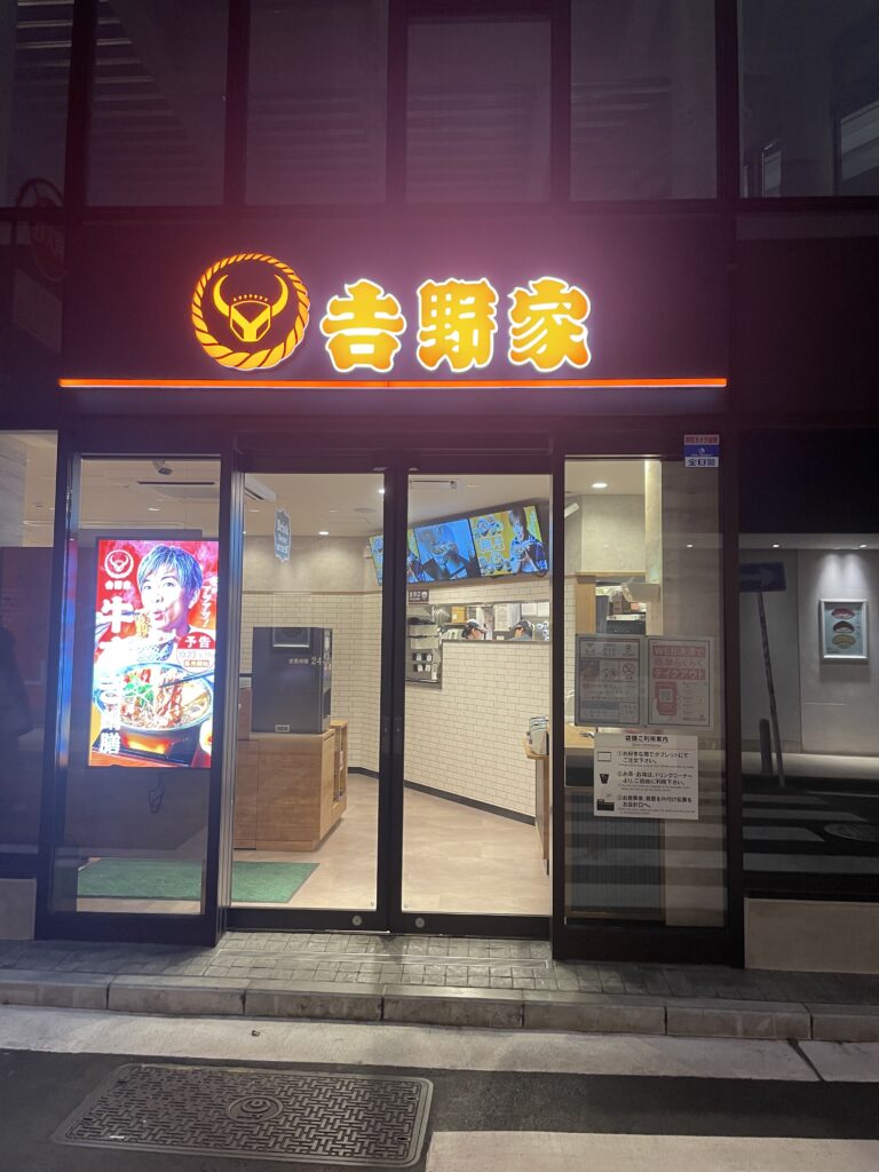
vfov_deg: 67.3
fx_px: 880
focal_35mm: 26
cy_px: 586
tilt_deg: +5.5
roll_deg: -1.1
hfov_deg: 53.1
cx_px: 440
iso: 125
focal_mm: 4.2
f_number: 1.6
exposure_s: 1/50
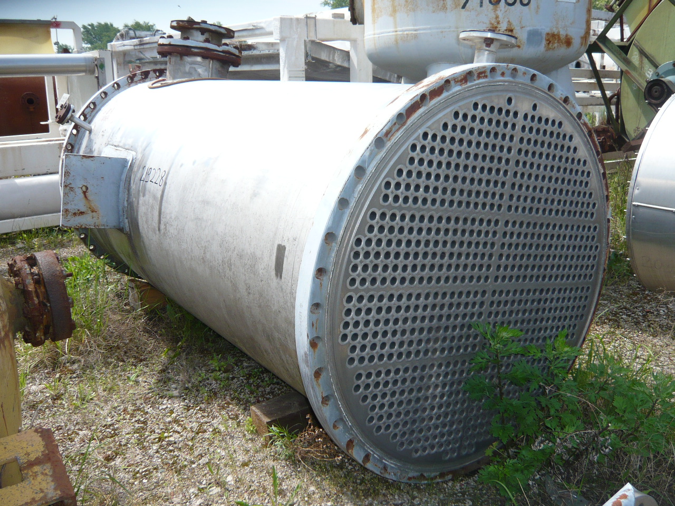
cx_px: 338
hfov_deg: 56.8
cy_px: 253
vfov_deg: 44.2
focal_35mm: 32
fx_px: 624
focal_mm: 4.6
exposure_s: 1/800
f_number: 2.8
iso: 100
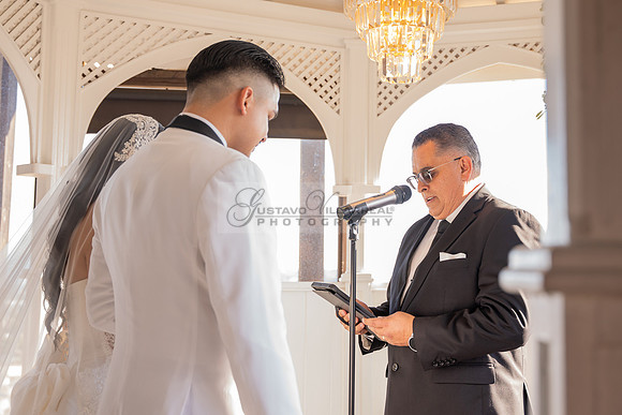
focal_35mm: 54
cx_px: 394
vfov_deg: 25.3
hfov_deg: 36.9
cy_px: 185
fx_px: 926
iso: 250
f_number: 3.5
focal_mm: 41.4
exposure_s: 1/100
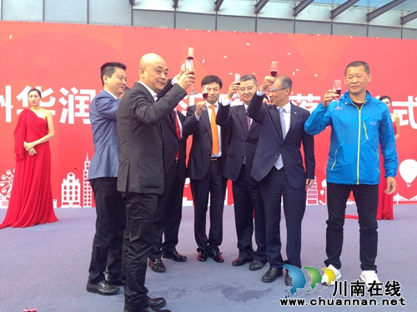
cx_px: 208
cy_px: 156
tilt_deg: -3.2
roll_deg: -1.3
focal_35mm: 33
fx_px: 398
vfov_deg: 42.9
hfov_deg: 55.4
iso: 50
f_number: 2.4
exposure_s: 1/120
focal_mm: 4.12
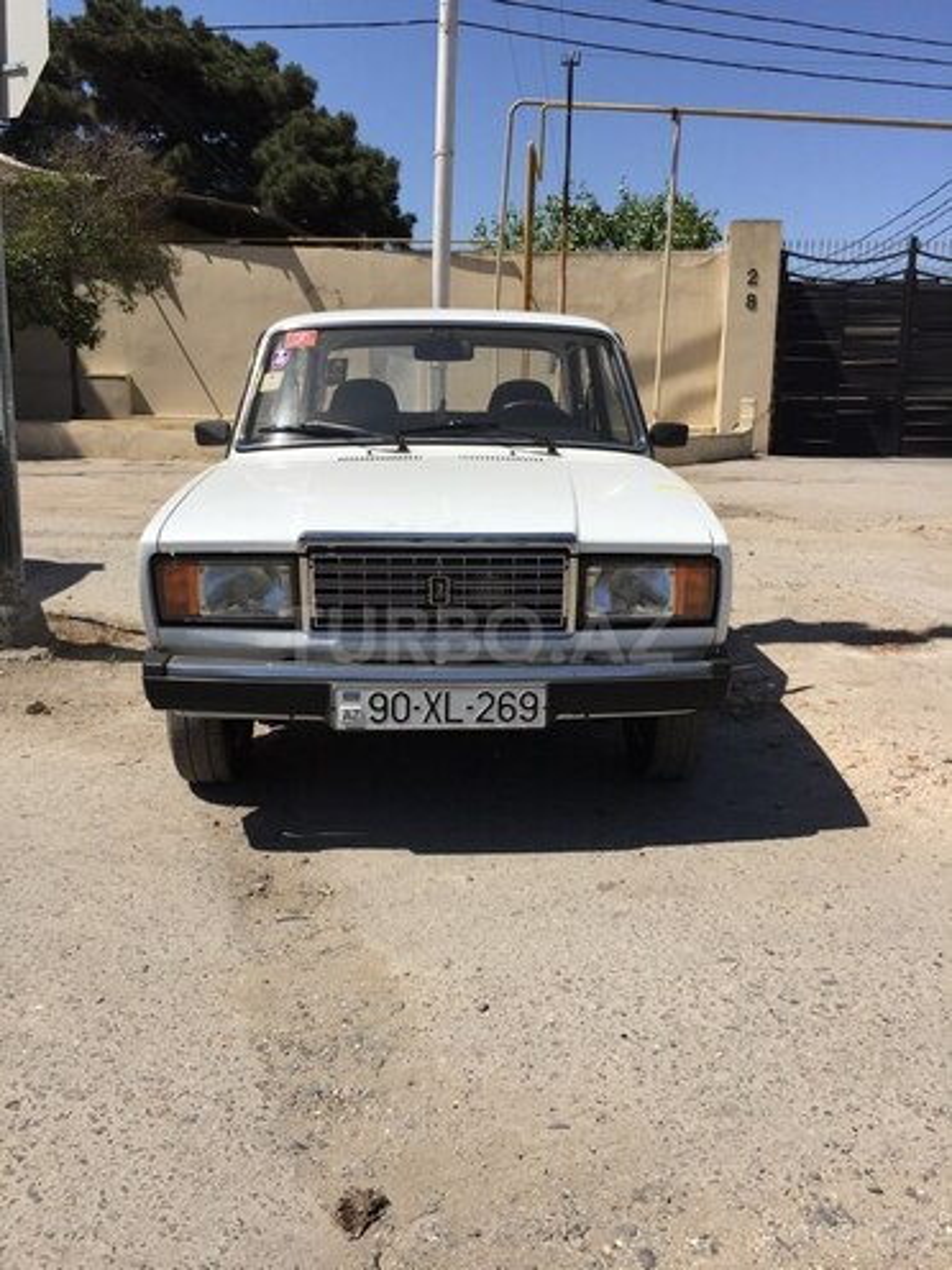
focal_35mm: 29
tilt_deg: -12.0
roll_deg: -0.3
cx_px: 476
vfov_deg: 61.7
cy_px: 635
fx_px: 1063
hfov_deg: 48.2
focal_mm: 4.15
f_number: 2.2
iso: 32
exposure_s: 1/3300
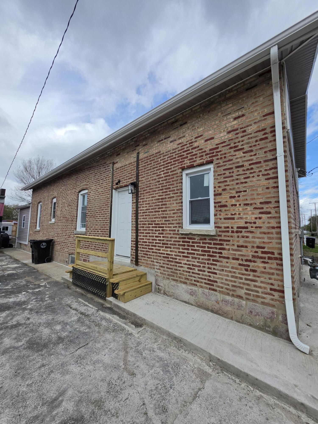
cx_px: 159
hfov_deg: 89.9
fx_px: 159
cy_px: 212
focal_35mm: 13
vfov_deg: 106.2
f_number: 1.9
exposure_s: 1/1756
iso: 32
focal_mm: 2.2
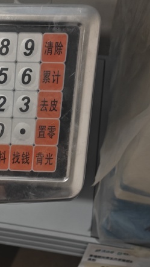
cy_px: 309
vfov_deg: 29.3
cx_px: -63
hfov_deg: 17.5
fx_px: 446
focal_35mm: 63
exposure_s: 1/33
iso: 800
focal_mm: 5.59
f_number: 1.8
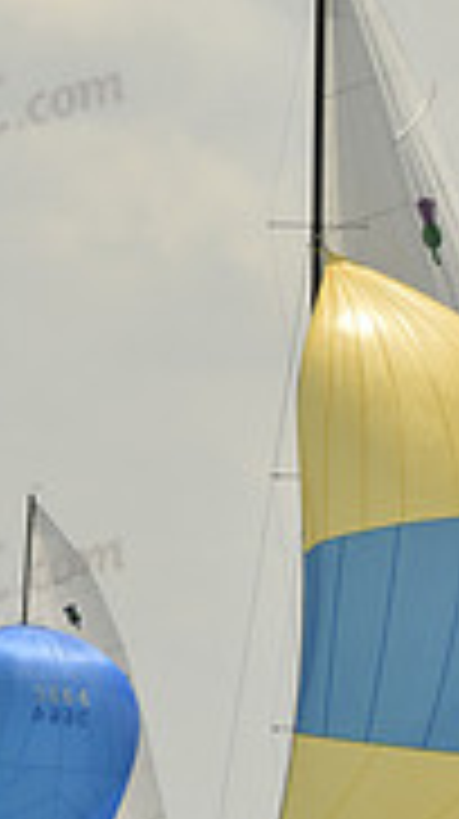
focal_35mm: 669
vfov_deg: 3.2
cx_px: 358
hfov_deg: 1.8
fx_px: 14516
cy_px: 324
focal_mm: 200
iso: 250
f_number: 7.1
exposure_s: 1/1600
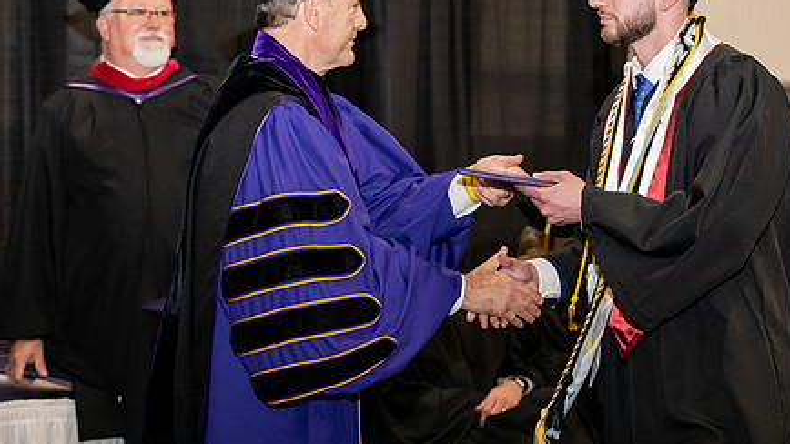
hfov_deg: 21.8
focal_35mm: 98
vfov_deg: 12.3
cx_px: 466
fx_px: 2053
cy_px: 110
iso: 2000
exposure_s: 1/200
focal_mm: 70
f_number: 5
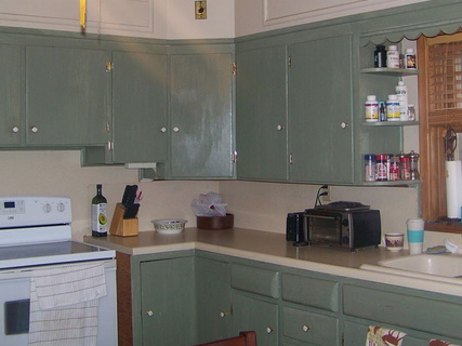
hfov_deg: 35.5
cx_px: 245
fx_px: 721
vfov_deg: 26.9
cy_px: 122
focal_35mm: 54
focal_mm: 5.85
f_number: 2.8
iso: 64
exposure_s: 1/125
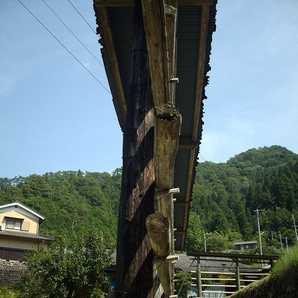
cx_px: 153
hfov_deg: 38.3
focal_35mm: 44
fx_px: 429
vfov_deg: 38.3
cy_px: 149
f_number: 5.6
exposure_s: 1/250
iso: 80
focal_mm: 6.2
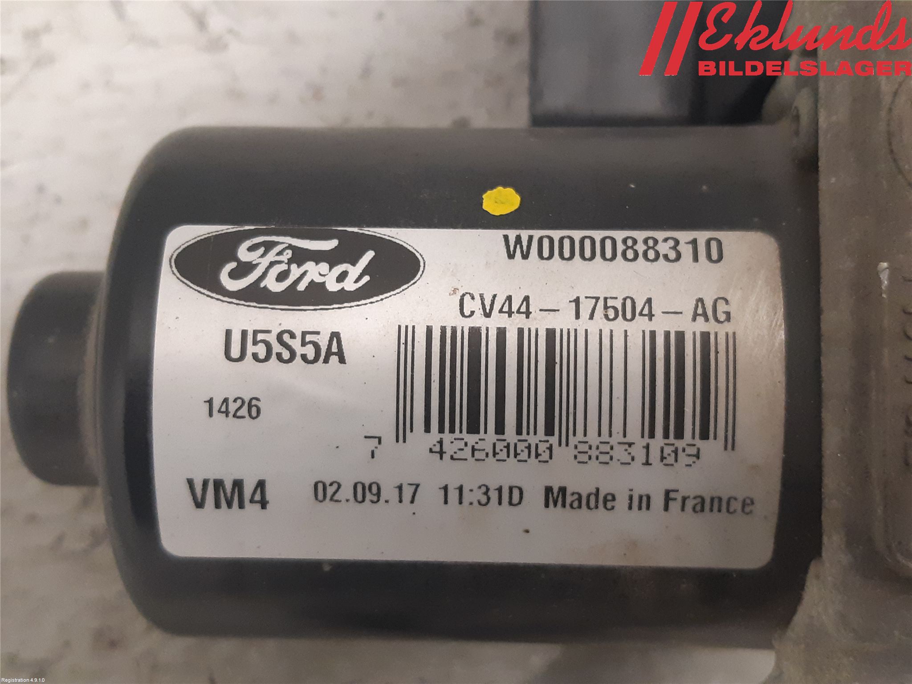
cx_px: 456
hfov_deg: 67.3
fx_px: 685
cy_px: 342
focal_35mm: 26
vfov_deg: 53.1
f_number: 1.7
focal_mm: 3.93
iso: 250
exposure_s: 1/33
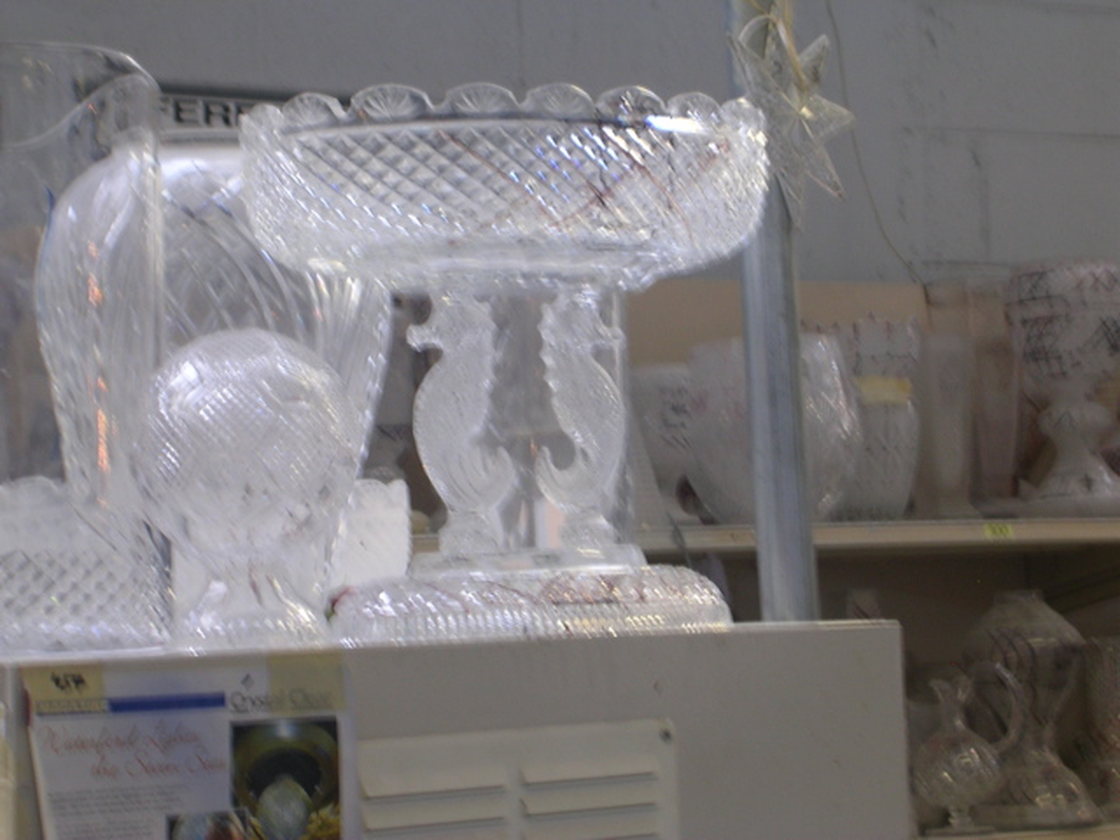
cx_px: 560
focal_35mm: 115
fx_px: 3721
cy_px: 420
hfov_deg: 17.1
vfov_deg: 12.9
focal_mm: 17.4
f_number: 4.9
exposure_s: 1/7.2
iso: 50
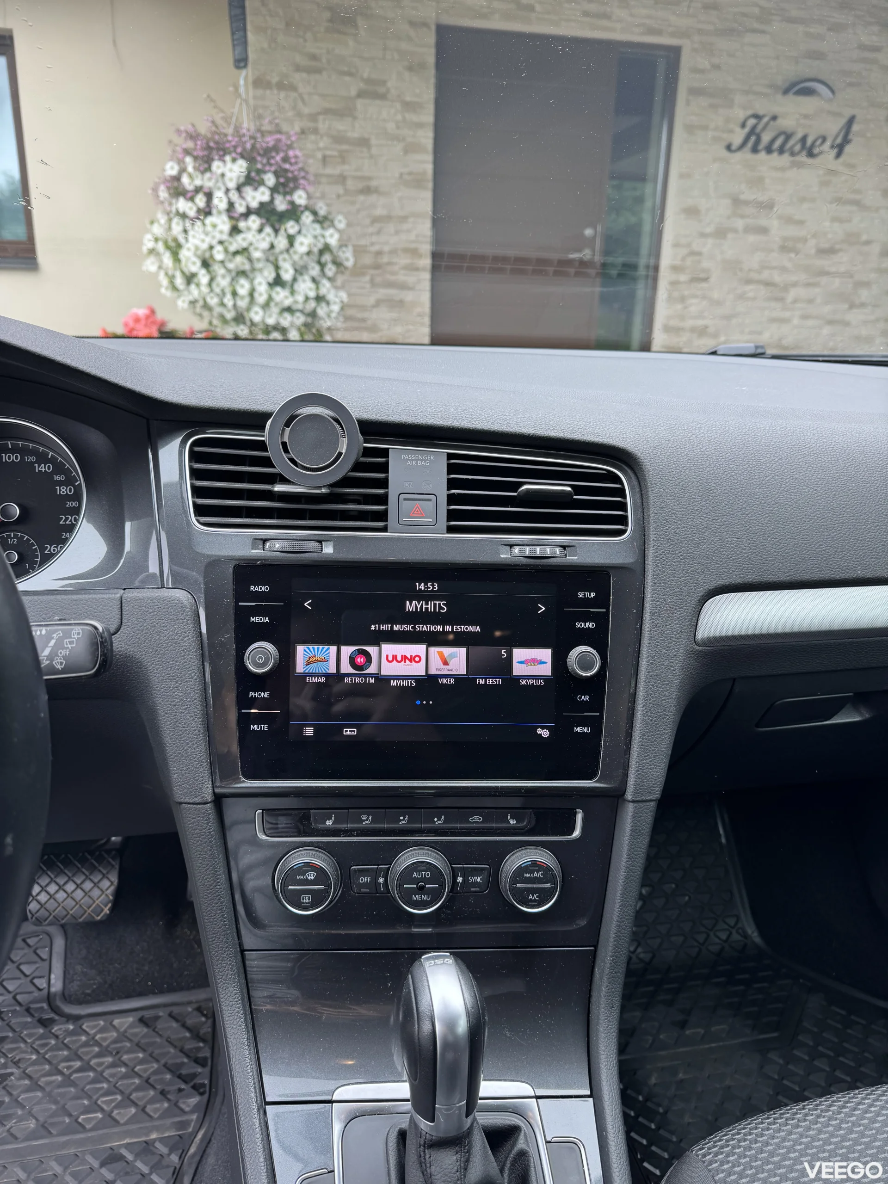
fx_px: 821
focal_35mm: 24
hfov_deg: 56.8
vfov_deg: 71.6
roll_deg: -2.2
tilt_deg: -19.0
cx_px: 444
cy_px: 592
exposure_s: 1/121
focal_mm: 6.76
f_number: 1.78
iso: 50
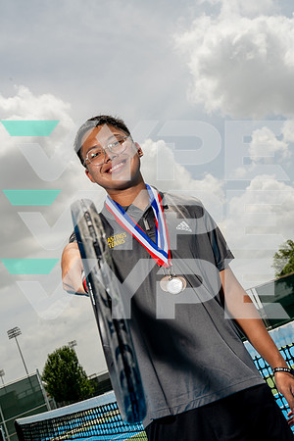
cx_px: 147
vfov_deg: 39.6
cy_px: 220
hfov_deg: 27.0
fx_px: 612
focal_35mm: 50
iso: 100
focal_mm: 50
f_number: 11
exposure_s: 1/200
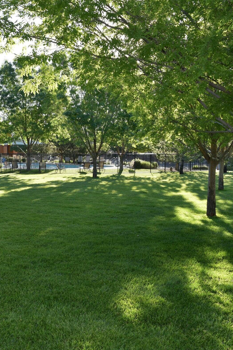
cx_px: 29
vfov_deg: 47.4
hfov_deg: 31.3
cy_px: 173
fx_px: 398
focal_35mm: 41
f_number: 5.6
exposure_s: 1/125
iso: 100
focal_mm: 18
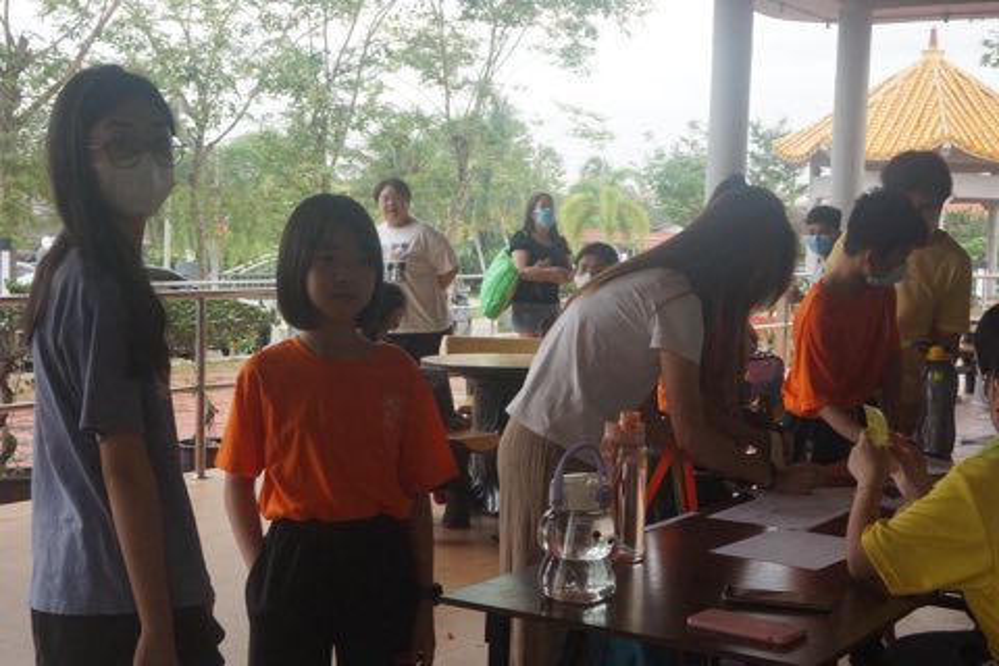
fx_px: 1415
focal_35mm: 51
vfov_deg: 26.5
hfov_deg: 38.9
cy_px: 333
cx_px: 500
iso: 2000
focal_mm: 34
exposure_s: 1/125
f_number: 14
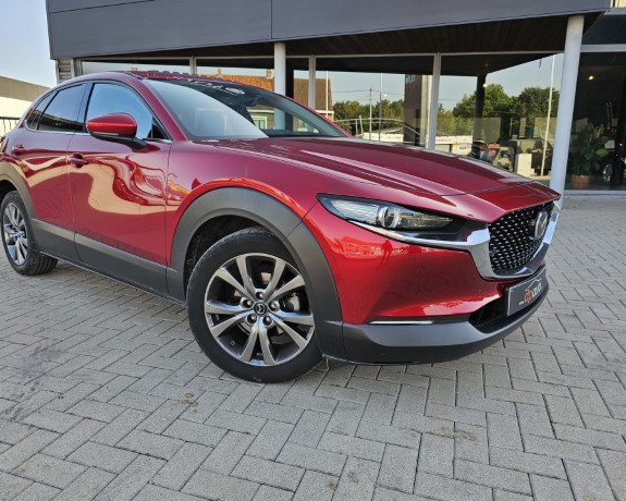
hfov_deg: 67.9
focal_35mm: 25
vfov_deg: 56.8
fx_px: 463
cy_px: 241
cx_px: 283
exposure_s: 1/180
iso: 16
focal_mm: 6.3
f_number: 1.7
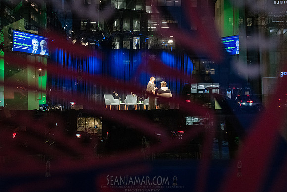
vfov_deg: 51.4
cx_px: 144
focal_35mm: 25
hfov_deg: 71.6
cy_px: 96
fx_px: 199
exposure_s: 1/125
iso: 6400
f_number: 4
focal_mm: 24
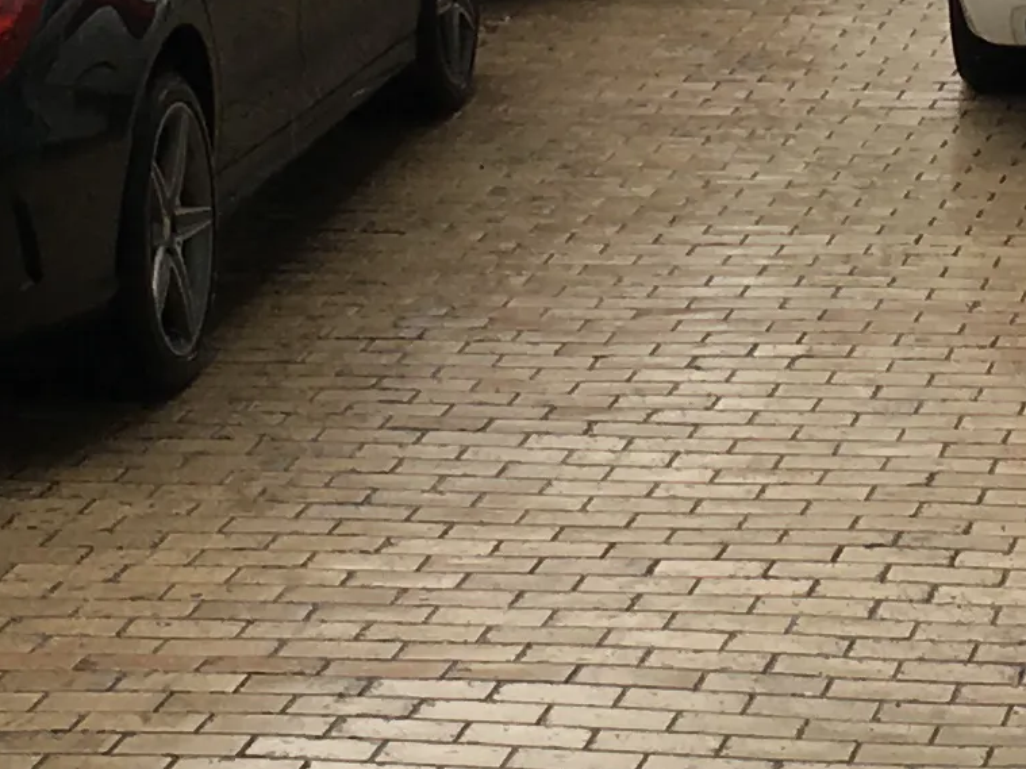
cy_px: -346
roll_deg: -0.6
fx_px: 4564
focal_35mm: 154
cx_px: 835
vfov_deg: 9.4
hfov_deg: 12.8
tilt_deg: -5.4
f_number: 2.2
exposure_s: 1/208
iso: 25
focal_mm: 4.15
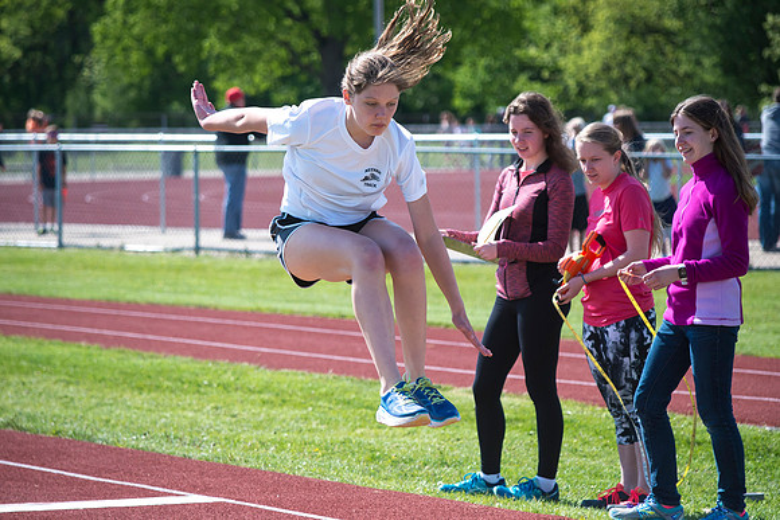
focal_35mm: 195
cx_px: 390
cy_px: 260
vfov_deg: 7.0
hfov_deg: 10.5
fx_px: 4226
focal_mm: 195
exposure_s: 1/3200
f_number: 6.3
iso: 1000
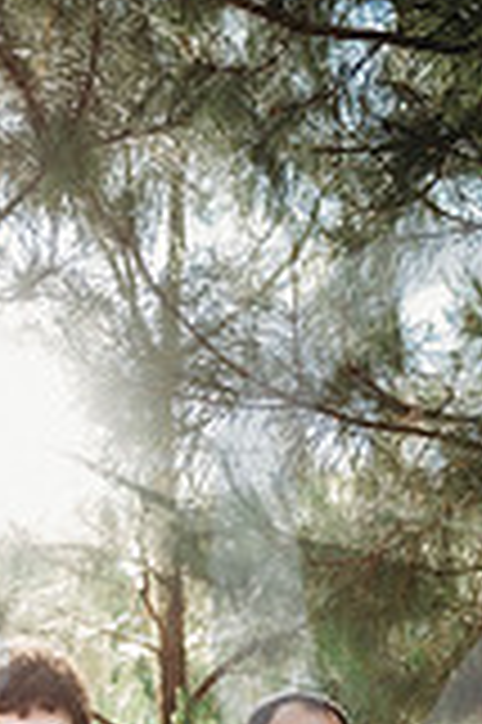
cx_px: 360
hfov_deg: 16.7
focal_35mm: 81
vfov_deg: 22.2
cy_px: 976
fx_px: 1630
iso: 80
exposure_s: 1/200
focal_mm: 29
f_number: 2.8
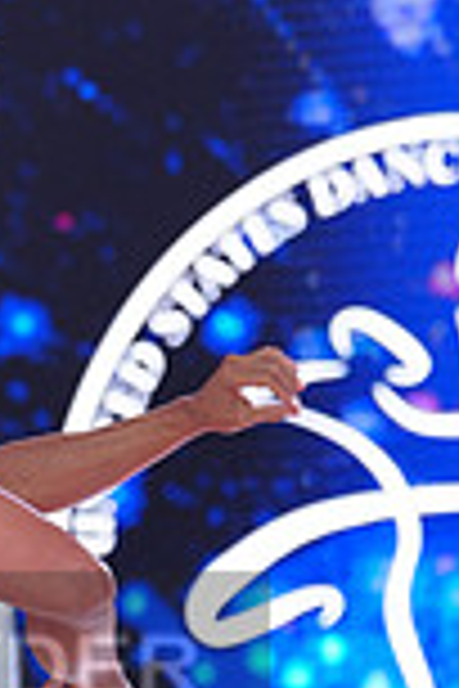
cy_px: 724
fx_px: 7477
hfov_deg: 3.5
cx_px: -349
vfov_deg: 5.3
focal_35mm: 391
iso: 2000
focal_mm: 103
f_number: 2.8
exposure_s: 1/400
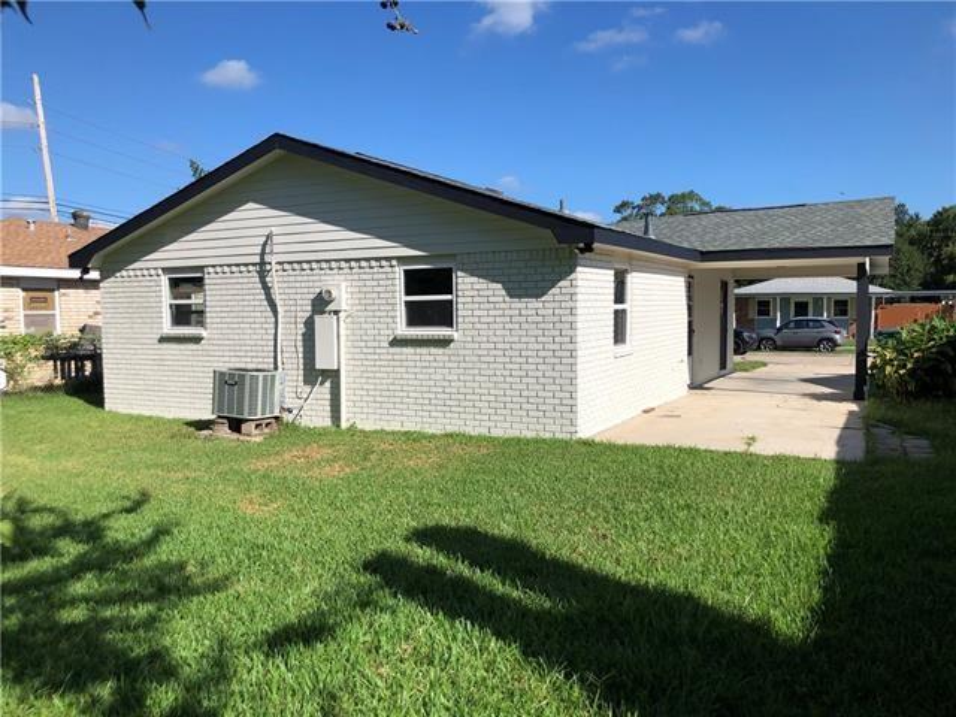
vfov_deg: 49.7
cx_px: 478
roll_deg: +1.6
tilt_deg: -4.4
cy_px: 358
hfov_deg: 63.4
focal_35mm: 28
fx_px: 773
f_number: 1.8
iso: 20
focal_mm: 3.99
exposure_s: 1/2525
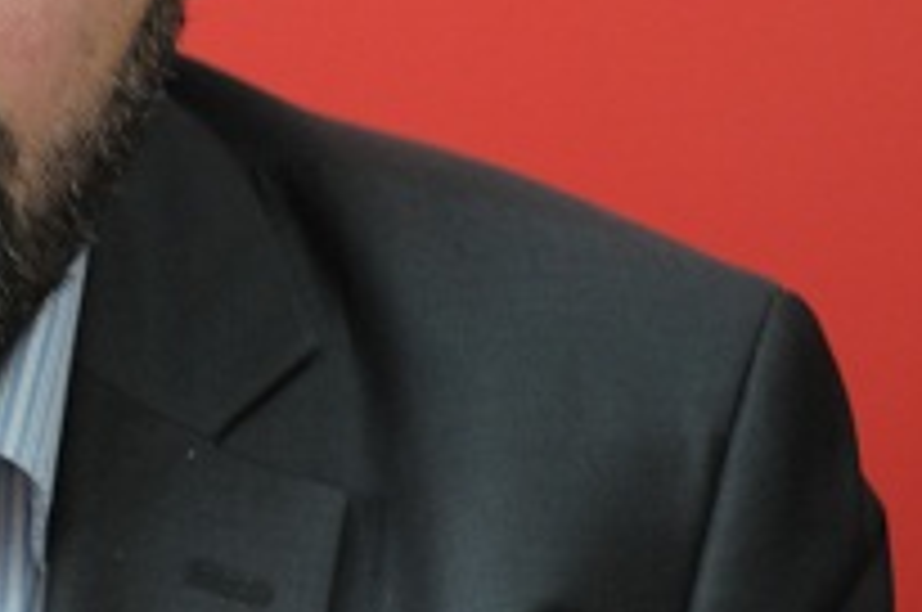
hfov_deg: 2.8
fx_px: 18667
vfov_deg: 1.9
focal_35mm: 730
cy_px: -122
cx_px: -58
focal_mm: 200
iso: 1000
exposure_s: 1/60
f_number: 3.5
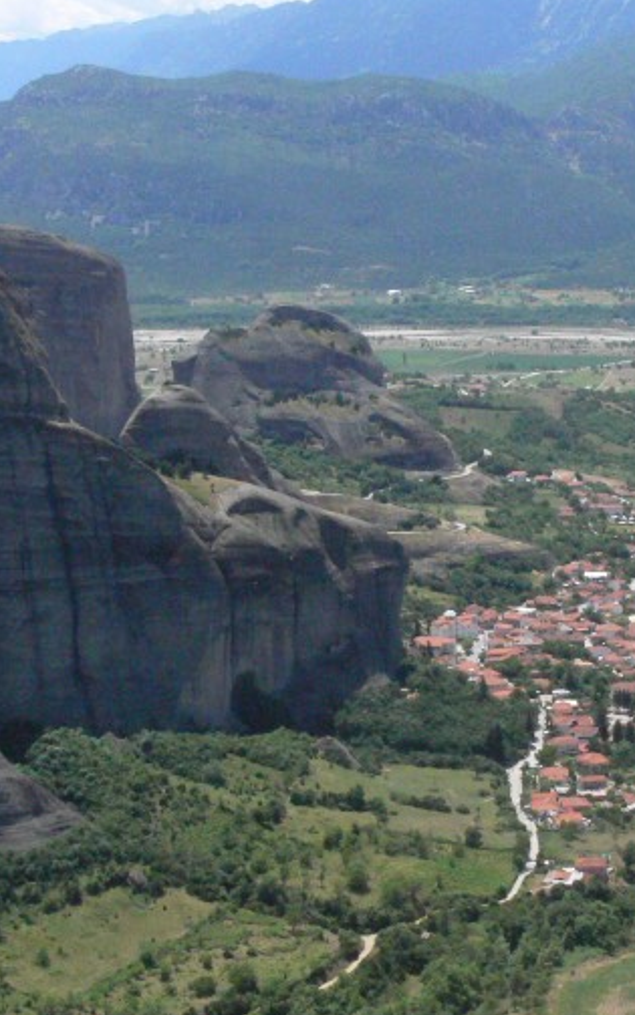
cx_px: 490
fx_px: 1938
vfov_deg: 29.3
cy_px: 571
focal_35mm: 70
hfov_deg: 18.5
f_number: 8
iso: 400
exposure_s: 1/800
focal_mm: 7.4
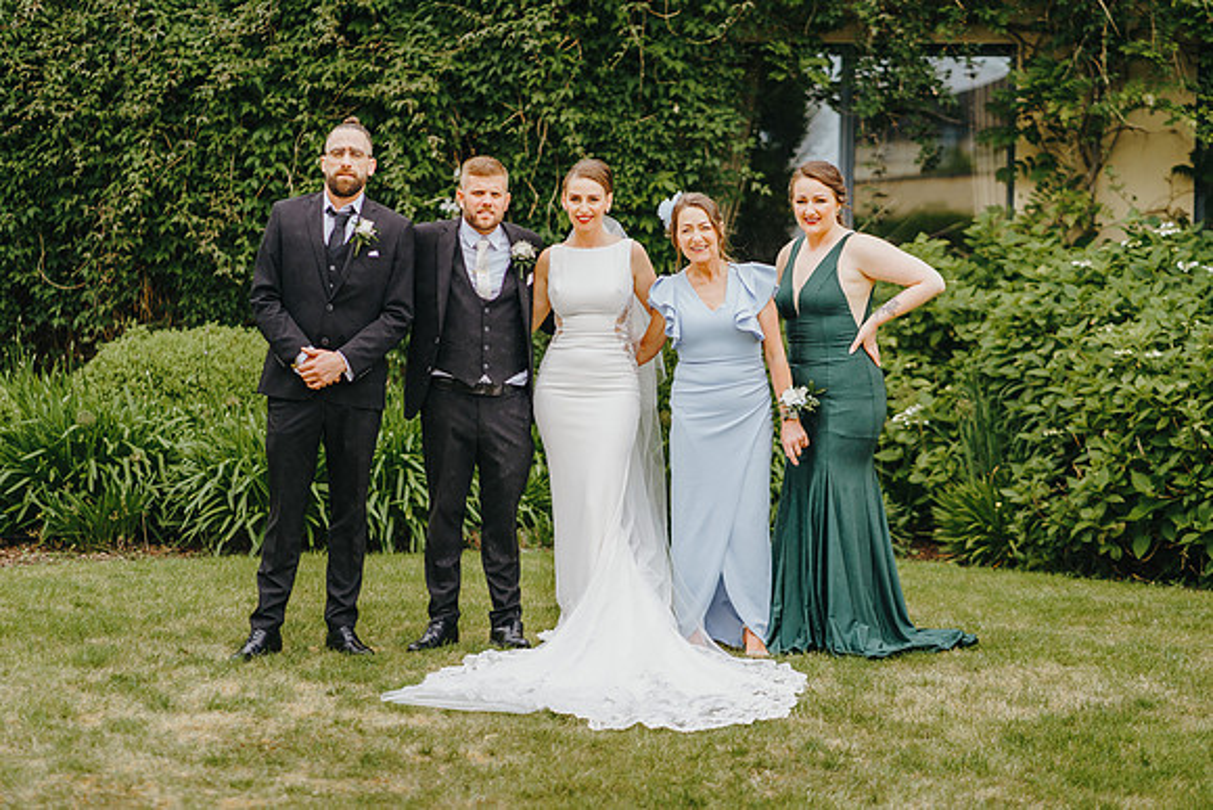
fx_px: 2865
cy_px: 405
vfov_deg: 16.1
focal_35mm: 85
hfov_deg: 23.9
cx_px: 606
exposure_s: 1/400
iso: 64
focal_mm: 85
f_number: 2.2
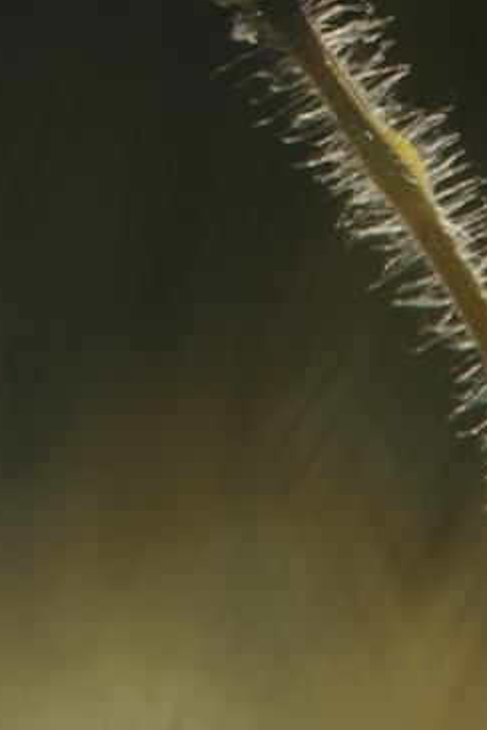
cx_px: 61
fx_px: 12892
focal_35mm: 635
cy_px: -168
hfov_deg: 2.2
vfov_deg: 3.2
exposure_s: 1/640
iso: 100
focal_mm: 155
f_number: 5.6
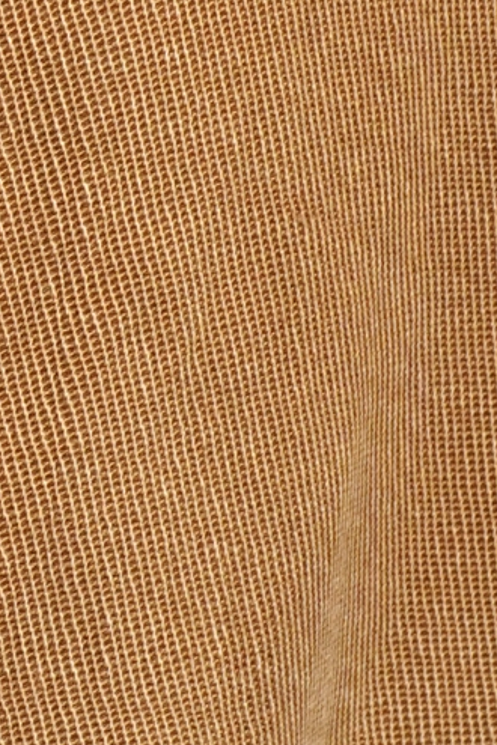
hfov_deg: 4.8
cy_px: 30
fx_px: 5777
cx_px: -610
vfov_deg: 7.4
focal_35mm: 279
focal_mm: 32
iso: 400
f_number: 8
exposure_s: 1/50
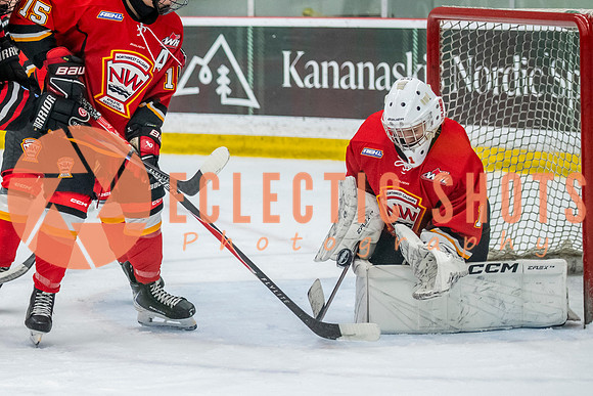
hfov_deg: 10.2
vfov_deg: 6.9
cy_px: 171
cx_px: -20
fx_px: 3276
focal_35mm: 199
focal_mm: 95
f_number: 3.2
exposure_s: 1/640
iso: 2000
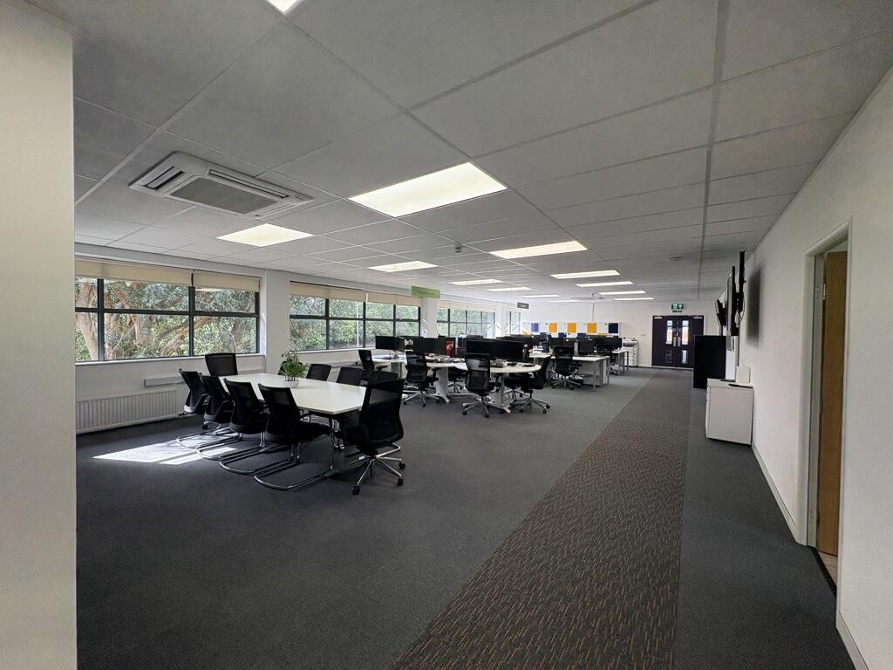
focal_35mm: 14
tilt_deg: -1.1
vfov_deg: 85.7
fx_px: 361
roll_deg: -0.6
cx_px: 446
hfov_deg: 102.1
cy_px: 335
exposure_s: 1/111
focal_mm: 2.22
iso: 80
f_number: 2.2
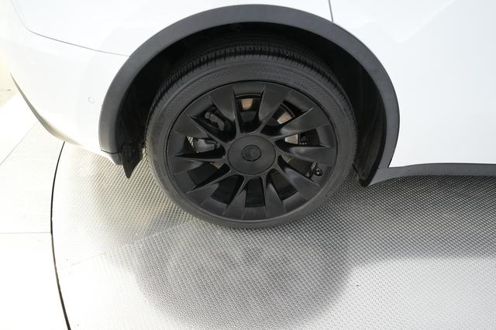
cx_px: 248
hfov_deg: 71.5
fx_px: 344
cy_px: 165
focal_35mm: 25
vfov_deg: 51.2
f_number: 2.8
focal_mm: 25
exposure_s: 1/250
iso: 2500
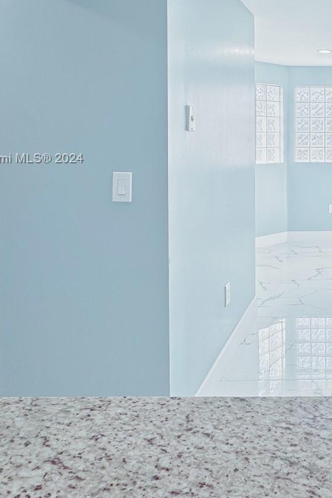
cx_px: 370
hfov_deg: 38.1
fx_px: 387
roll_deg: -0.6
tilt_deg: -2.0
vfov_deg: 63.5
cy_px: 159
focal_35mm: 28
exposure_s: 1/173
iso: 40
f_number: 2.2
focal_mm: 2.22
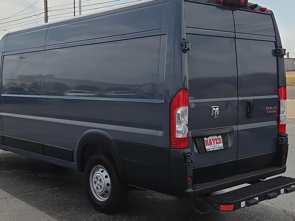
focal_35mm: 47
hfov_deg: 40.3
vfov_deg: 30.9
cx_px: 128
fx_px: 401
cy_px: 100
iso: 25
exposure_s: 1/1667
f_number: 1.8
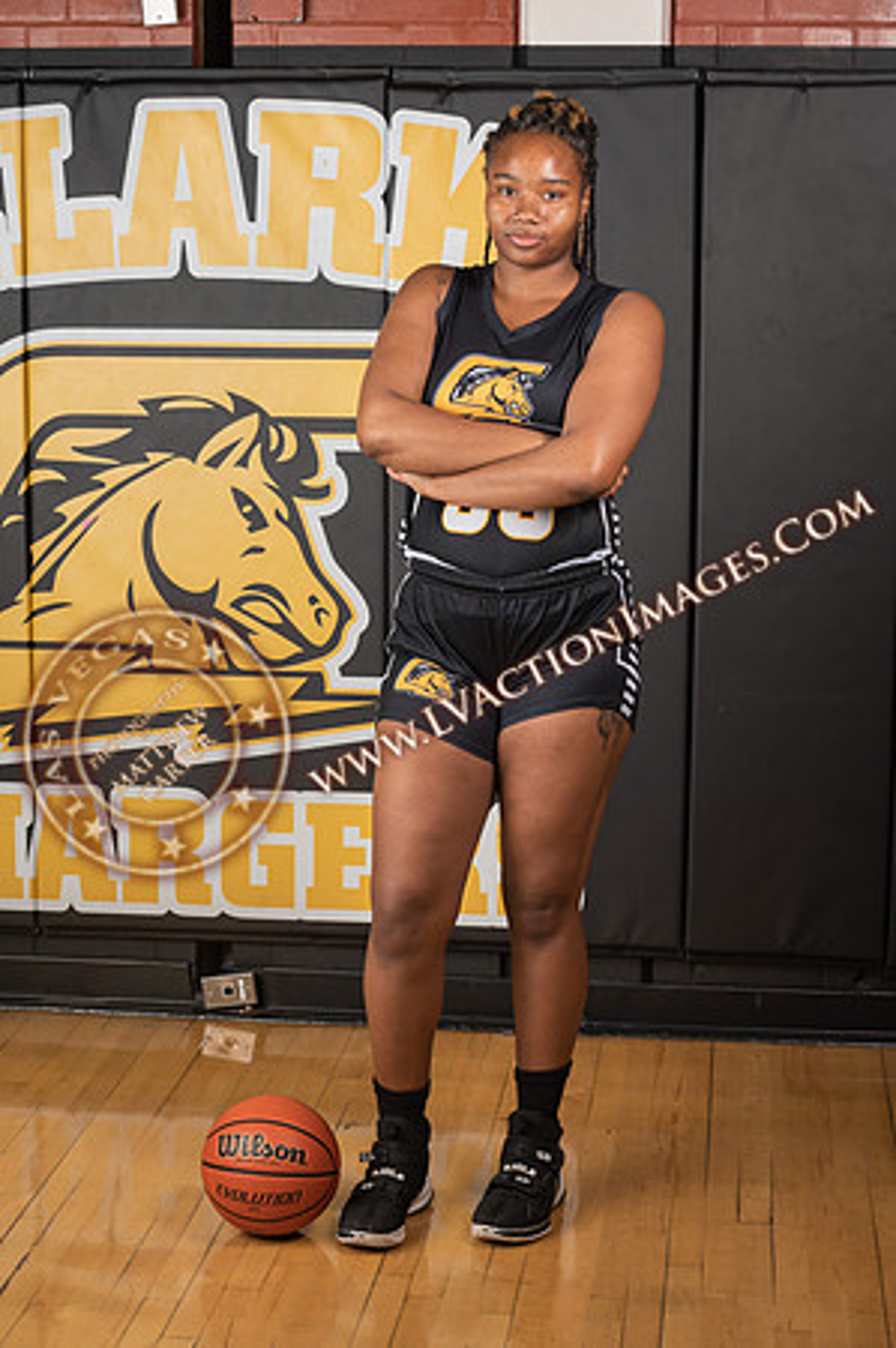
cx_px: 448
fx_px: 2619
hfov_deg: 19.4
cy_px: 674
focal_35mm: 70
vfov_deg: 28.9
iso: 100
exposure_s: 1/125
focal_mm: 70
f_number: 9
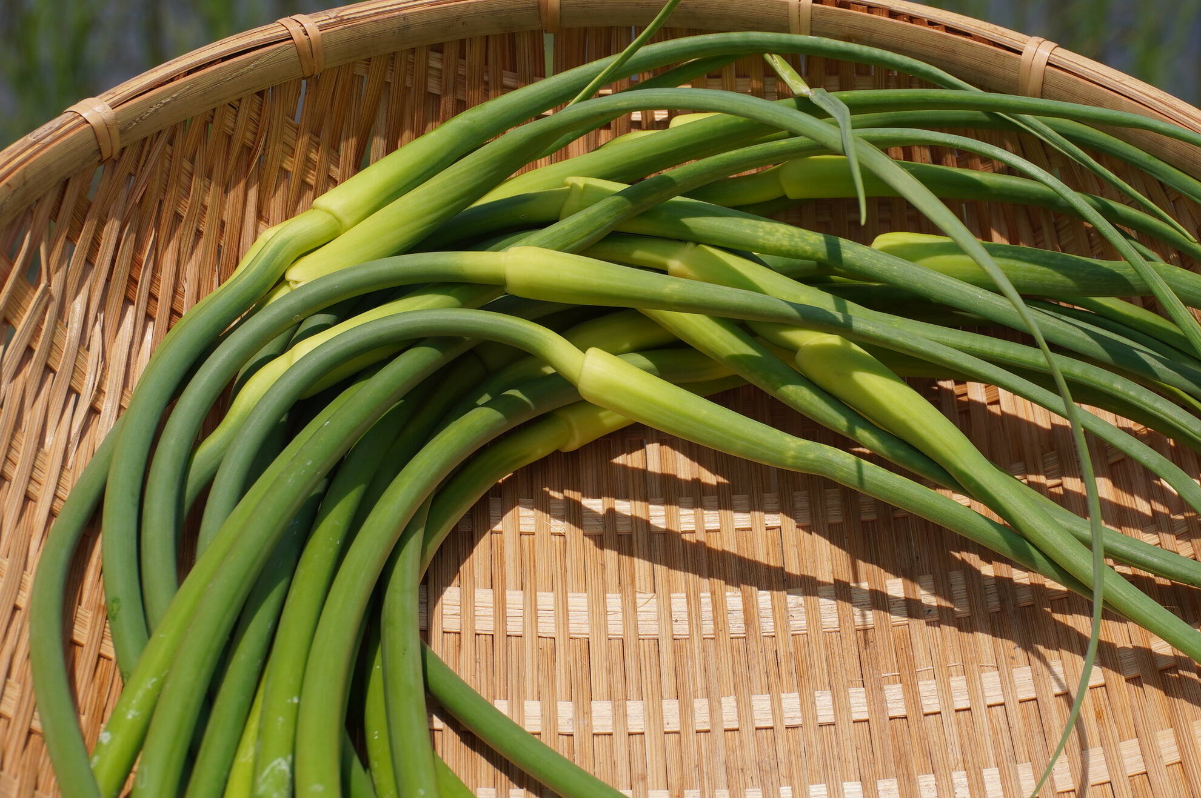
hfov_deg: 24.7
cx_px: 718
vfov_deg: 16.6
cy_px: 467
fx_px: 2733
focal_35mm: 82
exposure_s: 1/500
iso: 100
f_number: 7.1
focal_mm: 36
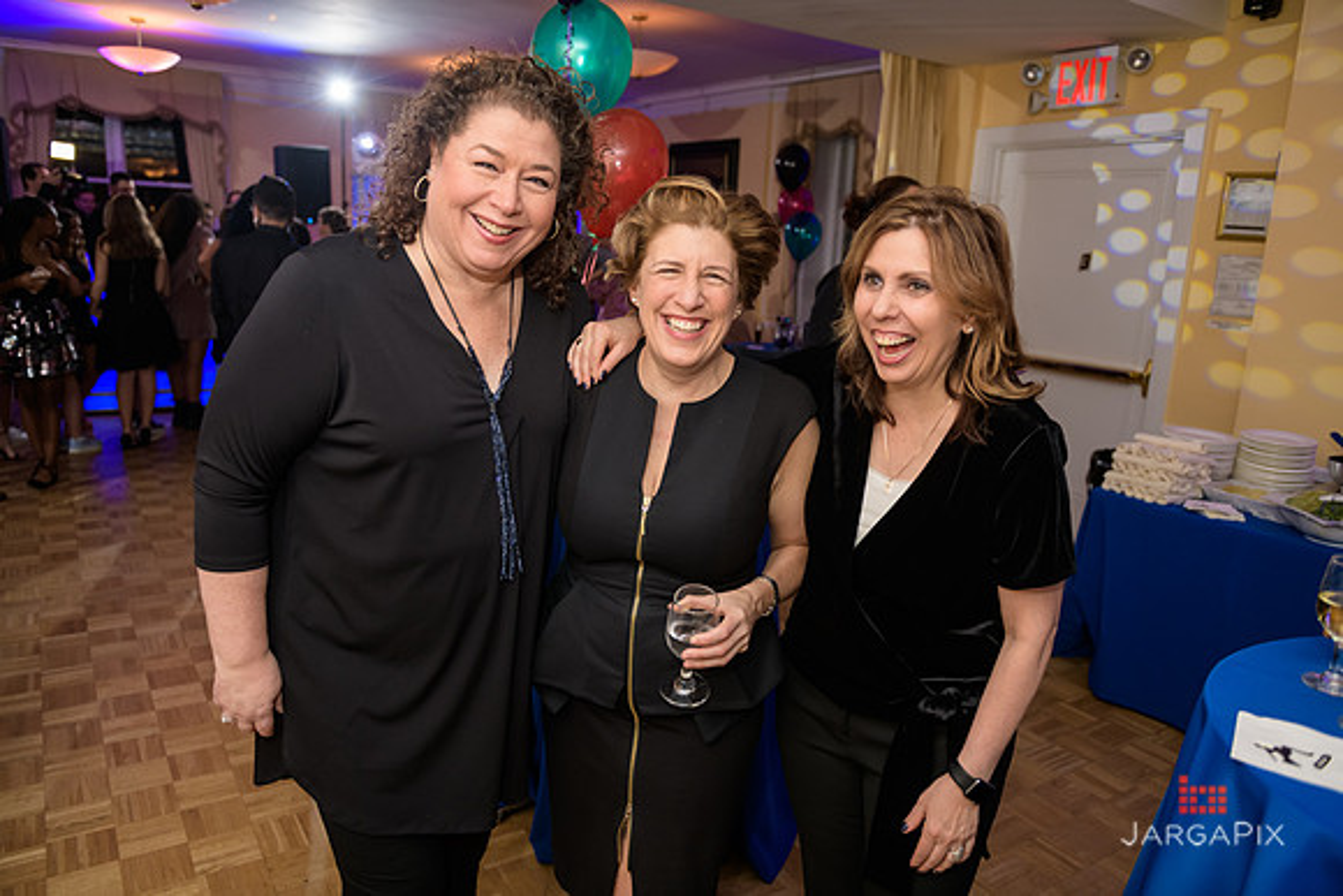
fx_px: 970
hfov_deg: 69.4
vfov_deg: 49.6
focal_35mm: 26
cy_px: 448
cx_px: 672
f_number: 3.2
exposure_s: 1/125
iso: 800
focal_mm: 26
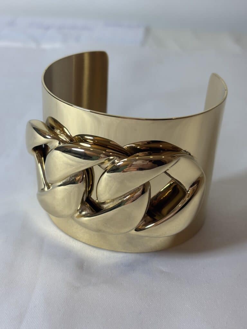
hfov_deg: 28.0
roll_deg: -1.6
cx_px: 124
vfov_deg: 36.8
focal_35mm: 52
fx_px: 495
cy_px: 164
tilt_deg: -31.2
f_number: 1.6
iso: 25
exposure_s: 1/105
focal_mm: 5.96
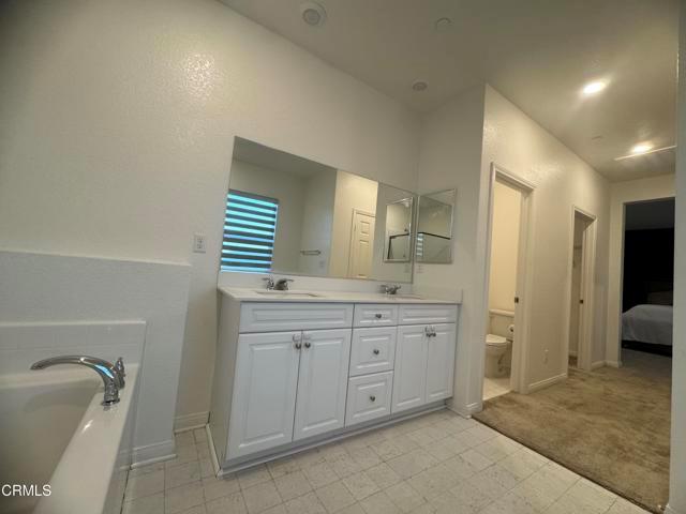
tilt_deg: +2.7
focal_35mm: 14
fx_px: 277
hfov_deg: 102.1
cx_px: 343
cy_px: 257
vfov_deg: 85.7
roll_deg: -4.9
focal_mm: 2.22
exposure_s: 1/120
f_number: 2.2
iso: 160
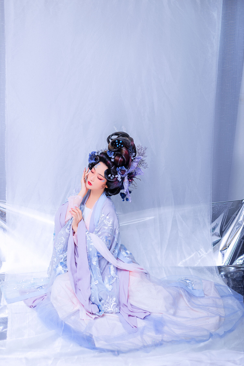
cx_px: 122
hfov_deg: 27.0
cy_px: 183
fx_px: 508
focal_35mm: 50
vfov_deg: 39.6
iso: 100
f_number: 2
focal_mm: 50
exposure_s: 1/160
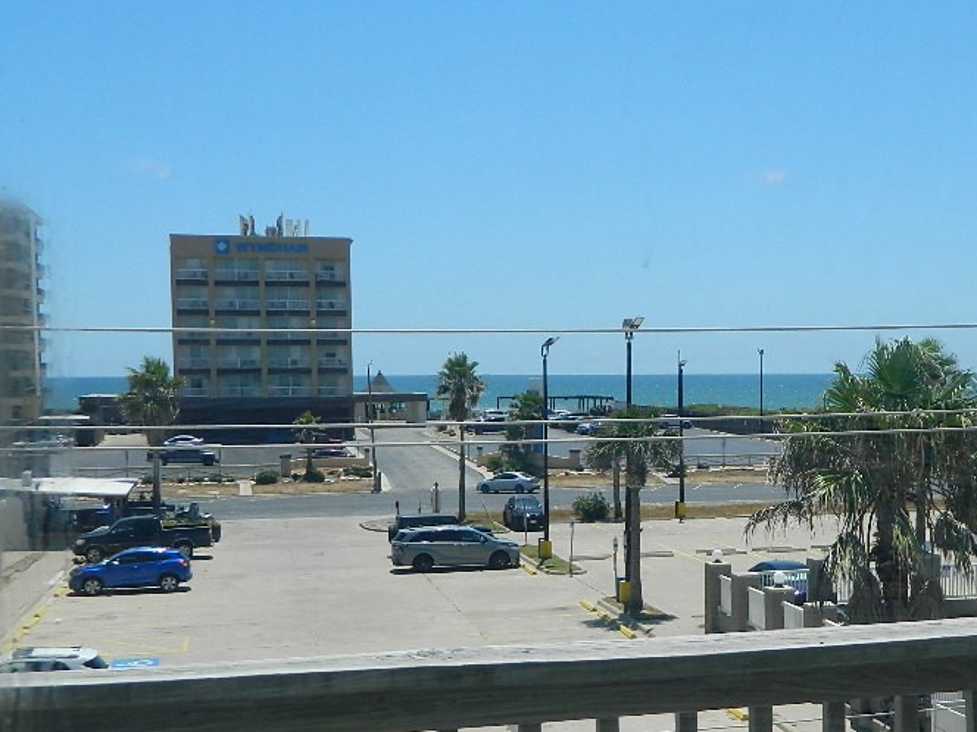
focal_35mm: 54
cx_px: 656
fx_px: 1524
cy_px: 510
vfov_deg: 26.8
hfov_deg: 35.2
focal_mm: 6.2
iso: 80
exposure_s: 1/160
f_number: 9.4
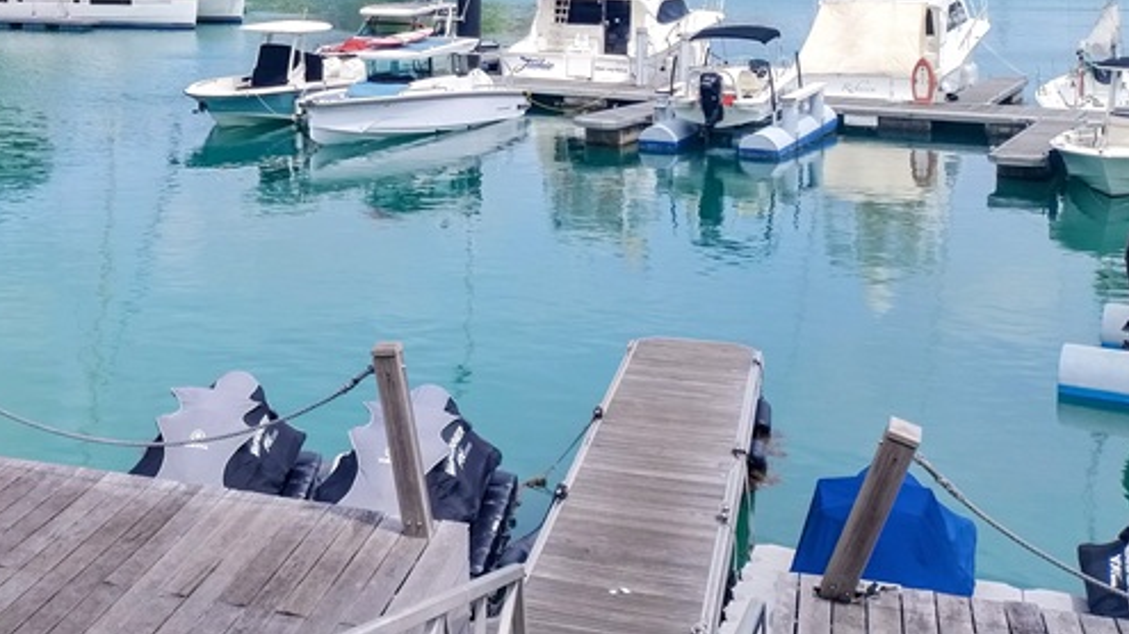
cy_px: -5
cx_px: 125
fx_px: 1646
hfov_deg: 35.7
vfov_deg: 21.0
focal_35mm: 55
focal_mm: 4.71
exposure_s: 1/764
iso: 100
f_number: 1.7
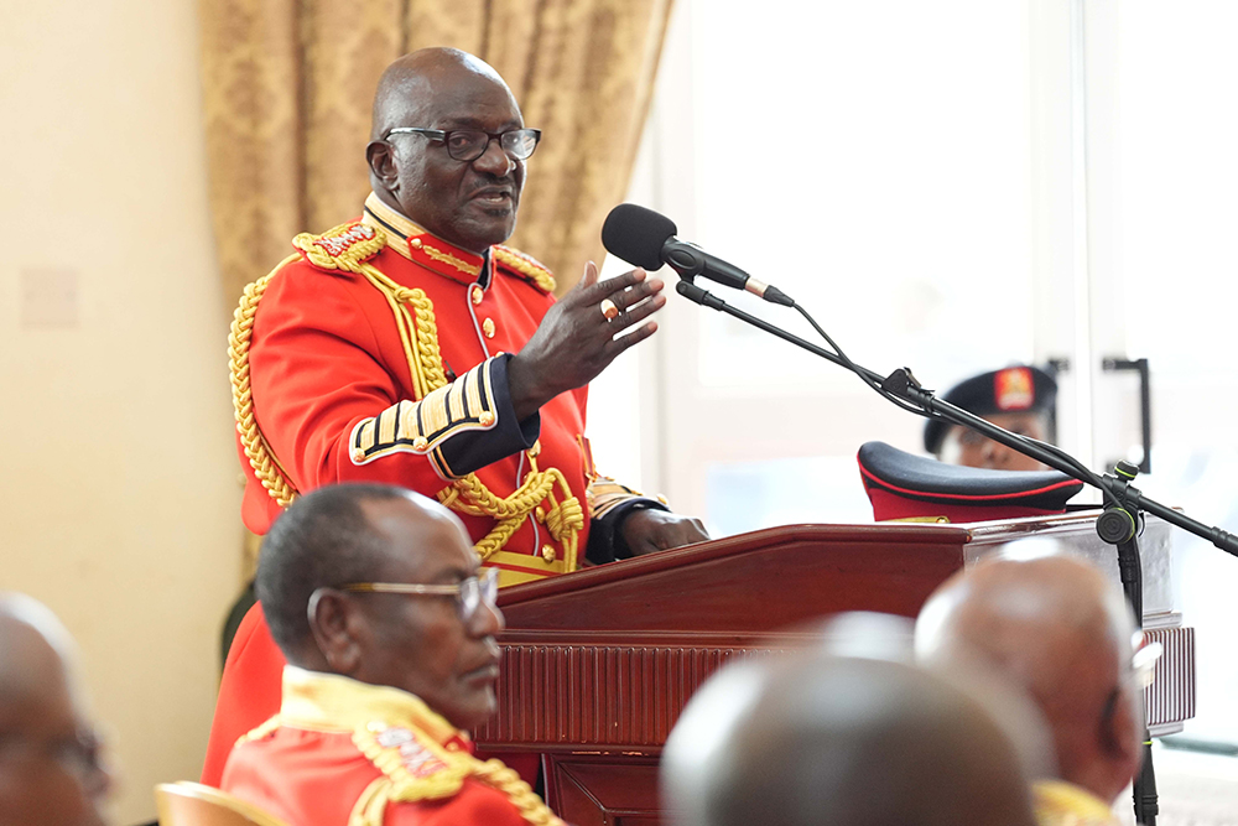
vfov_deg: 6.9
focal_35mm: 200
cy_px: 413
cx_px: 619
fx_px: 6878
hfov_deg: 10.3
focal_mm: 200
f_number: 2.8
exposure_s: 1/200
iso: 2500
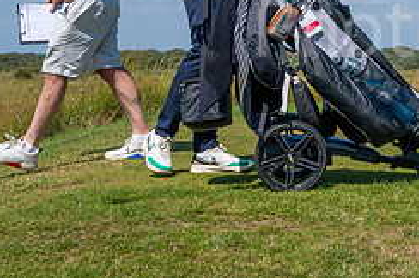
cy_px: -51
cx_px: 481
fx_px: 1162
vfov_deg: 13.3
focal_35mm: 100
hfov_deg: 19.4
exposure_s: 1/250
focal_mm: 42
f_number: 10
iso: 100
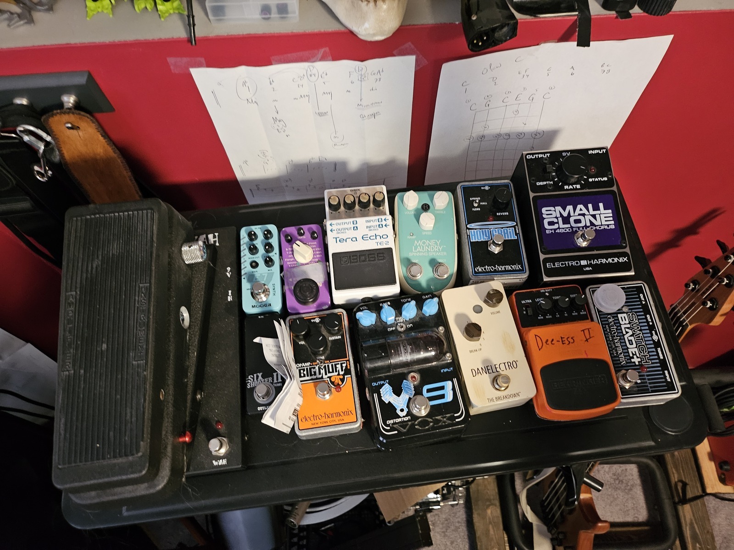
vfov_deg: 56.8
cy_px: 275
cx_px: 367
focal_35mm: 24
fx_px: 509
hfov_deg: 71.6
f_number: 1.8
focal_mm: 5
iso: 640
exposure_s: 1/30
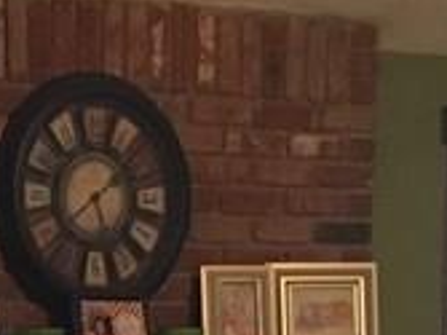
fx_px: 2297
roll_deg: +0.0
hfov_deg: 11.0
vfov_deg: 7.5
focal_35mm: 178
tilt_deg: -13.4
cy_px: 917
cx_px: 8
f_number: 2.2
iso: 160
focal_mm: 4.15
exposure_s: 1/30
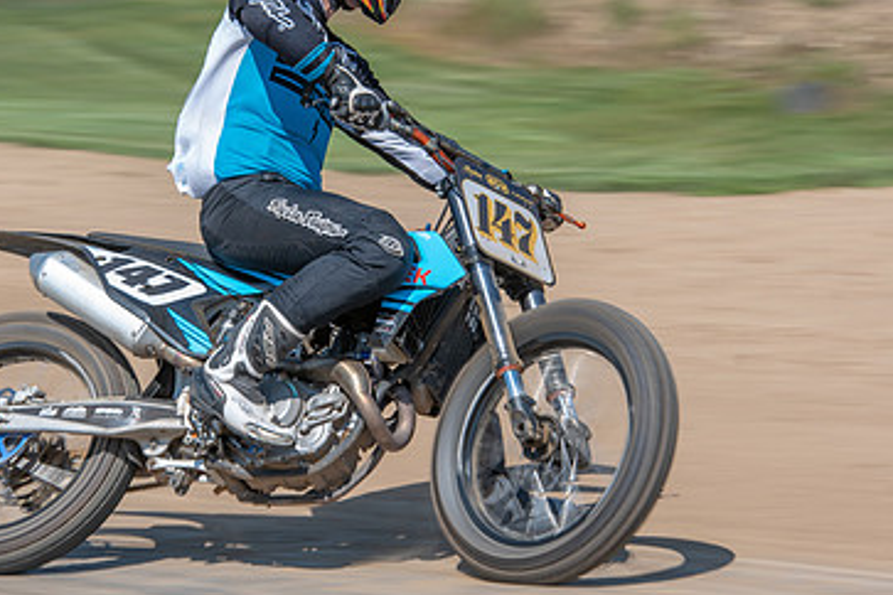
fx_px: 5159
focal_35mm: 208
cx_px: 327
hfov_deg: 9.9
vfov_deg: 6.6
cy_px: 289
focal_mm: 130
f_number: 8
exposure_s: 1/160
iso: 100
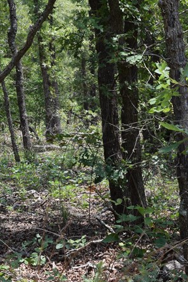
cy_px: 78
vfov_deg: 18.6
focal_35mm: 109
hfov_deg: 12.3
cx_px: -25
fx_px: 856
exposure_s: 1/250
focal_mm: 29
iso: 250
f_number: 8
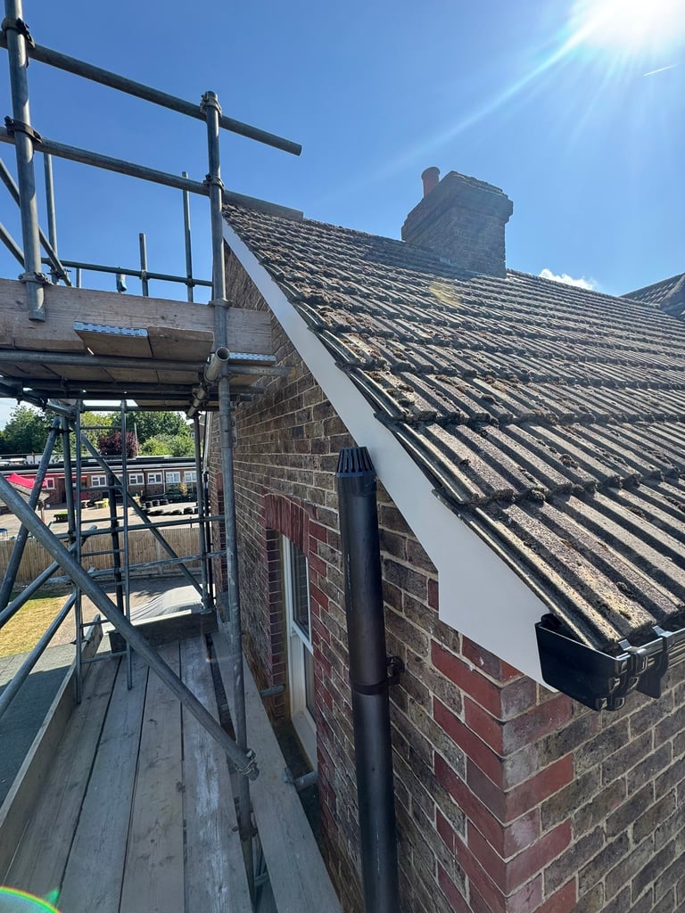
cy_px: 456
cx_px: 342
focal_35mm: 14
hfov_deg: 85.7
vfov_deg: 102.1
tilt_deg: -0.8
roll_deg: +2.6
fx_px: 369
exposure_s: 1/552
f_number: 2.2
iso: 40
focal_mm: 2.22
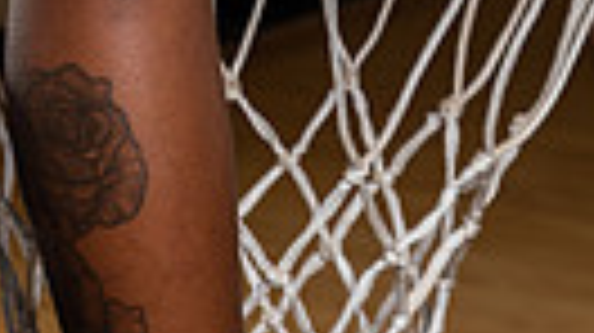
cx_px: -14
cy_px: -634
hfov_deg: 10.5
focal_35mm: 203
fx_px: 3195
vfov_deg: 5.6
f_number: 5.6
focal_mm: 57
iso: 640
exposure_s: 1/250
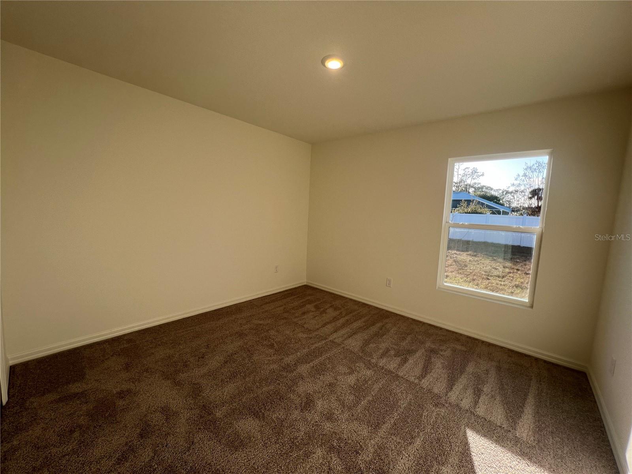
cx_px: 316
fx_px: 237
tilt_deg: -6.7
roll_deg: -2.6
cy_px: 237
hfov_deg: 106.2
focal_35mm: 13
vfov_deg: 89.9
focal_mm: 1.57
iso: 32
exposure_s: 1/194
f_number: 1.8
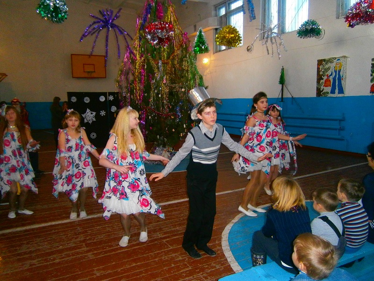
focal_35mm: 26
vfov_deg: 53.1
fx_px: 281
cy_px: 140
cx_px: 187
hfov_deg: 67.3
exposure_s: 1/30
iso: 320
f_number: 2.8
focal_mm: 4.7
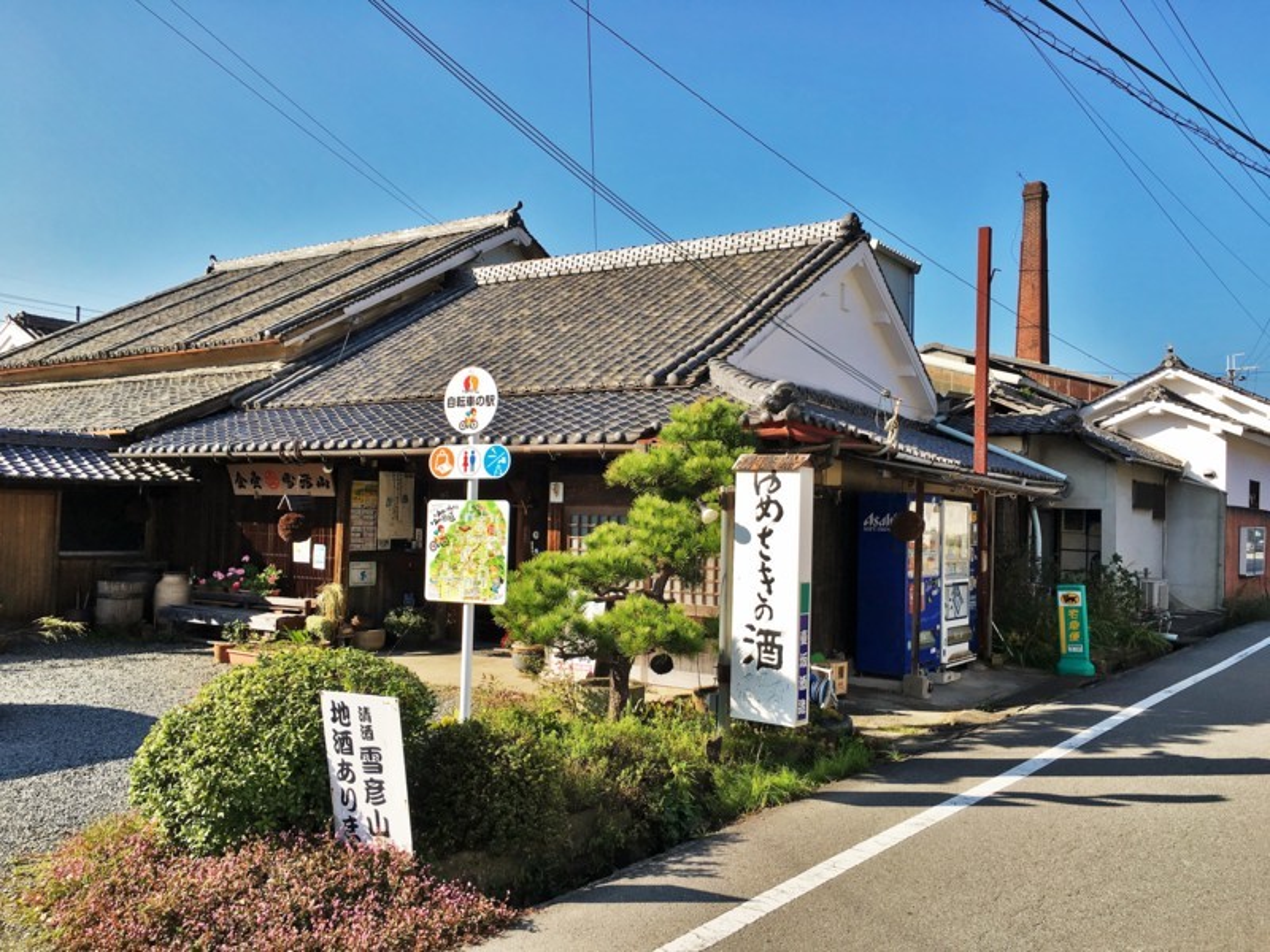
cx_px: 635
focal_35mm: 29
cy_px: 476
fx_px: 1064
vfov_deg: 48.2
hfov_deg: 61.7
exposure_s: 1/1083
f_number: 2.2
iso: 25
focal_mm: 4.15
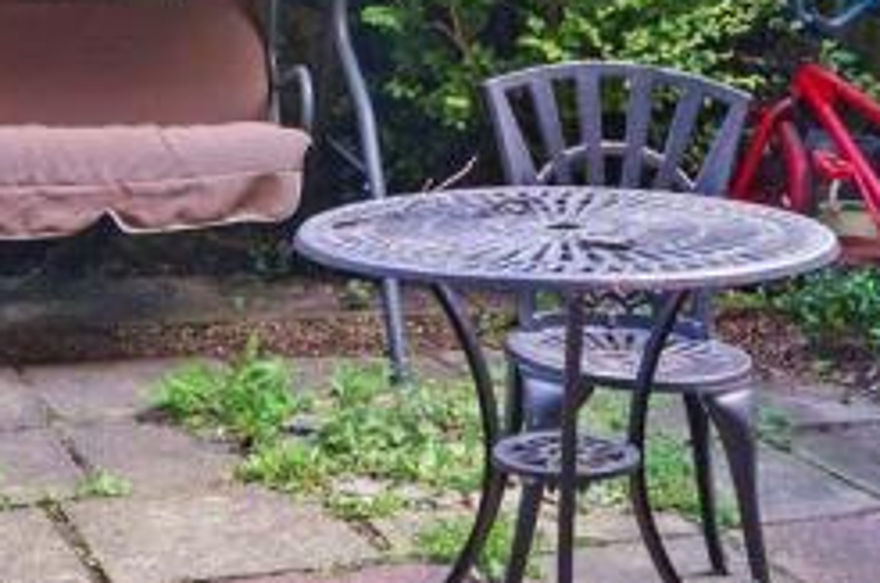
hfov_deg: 25.4
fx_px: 1952
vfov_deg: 16.4
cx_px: 390
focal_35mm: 80
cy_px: -75
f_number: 14
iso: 200
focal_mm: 20
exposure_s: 1/8
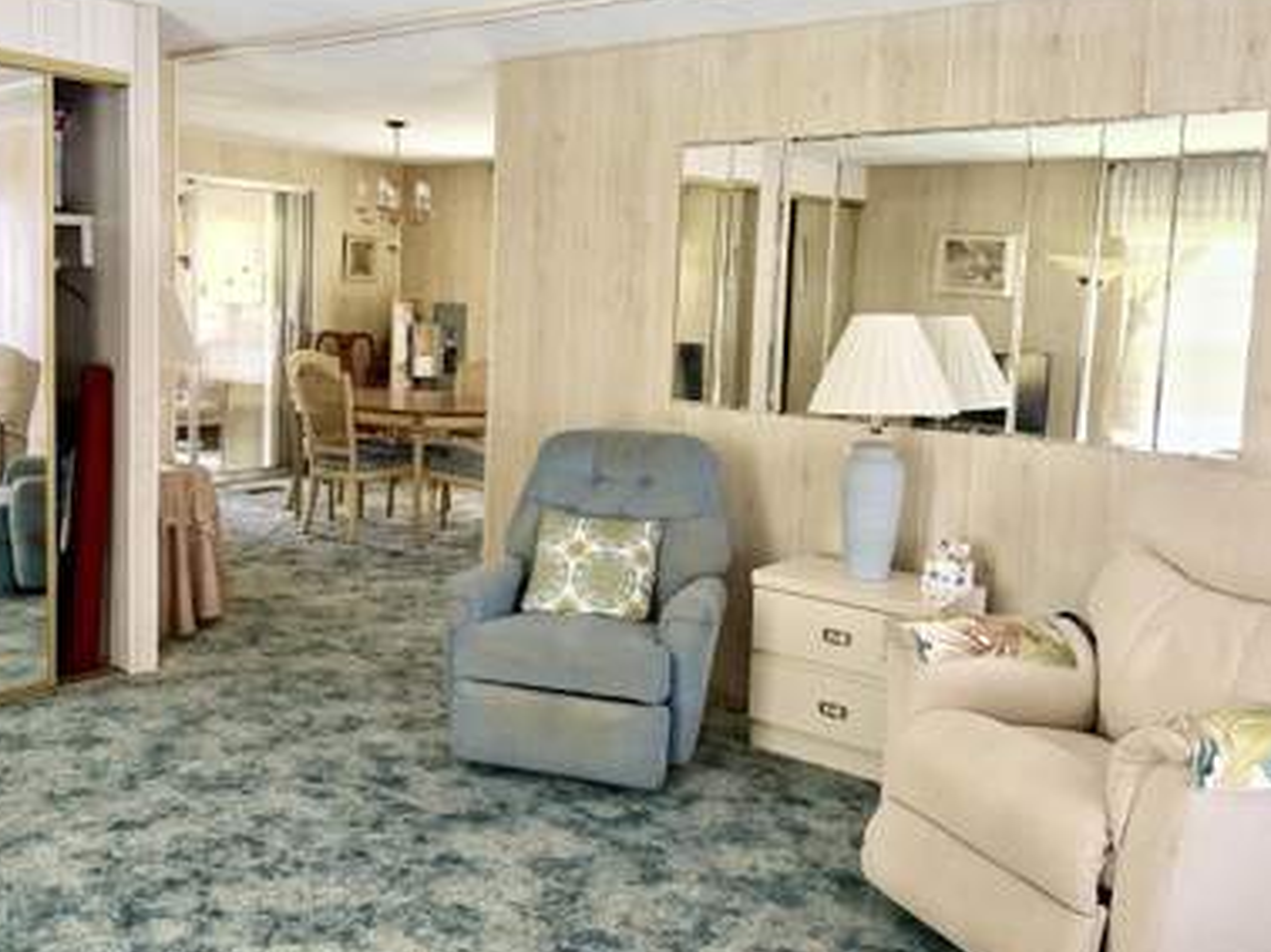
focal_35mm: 33
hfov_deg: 55.3
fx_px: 1211
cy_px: 395
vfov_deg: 42.8
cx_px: 592
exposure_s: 1/60
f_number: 1.6
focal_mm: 5.96
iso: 400
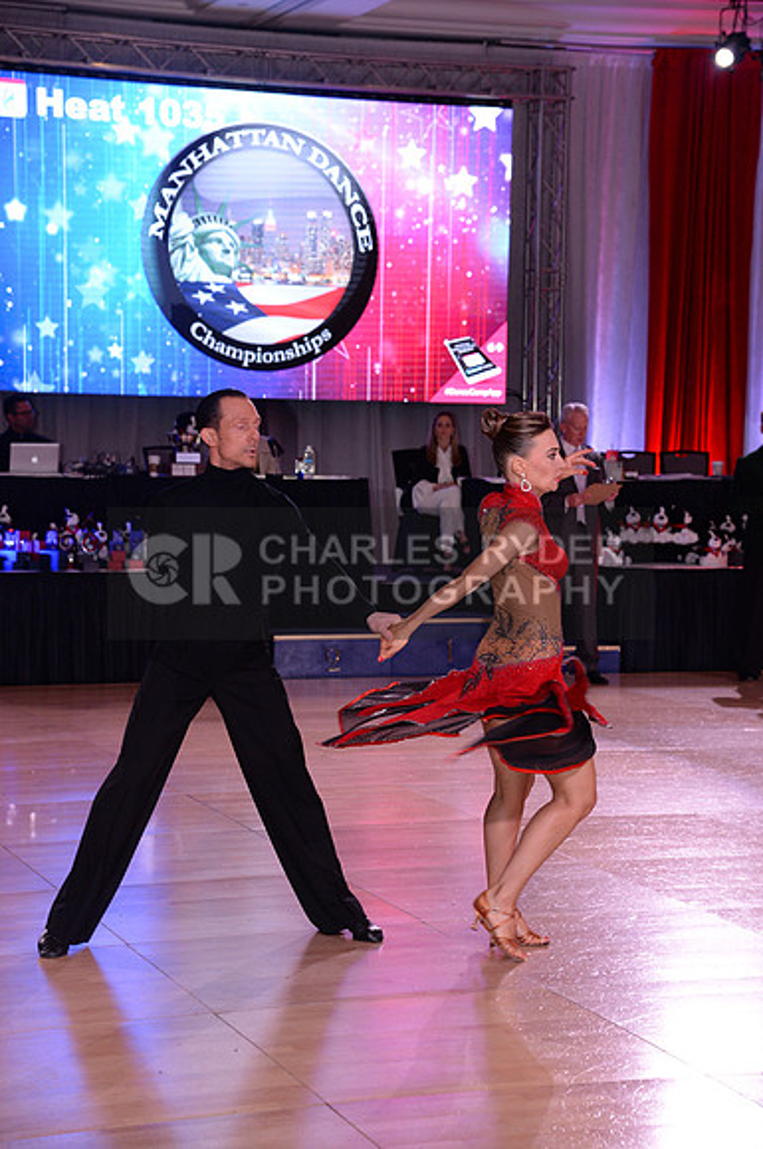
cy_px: 574
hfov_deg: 16.0
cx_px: 382
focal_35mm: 85
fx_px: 2710
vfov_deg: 23.9
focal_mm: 85
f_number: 6.3
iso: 2000
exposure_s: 1/250
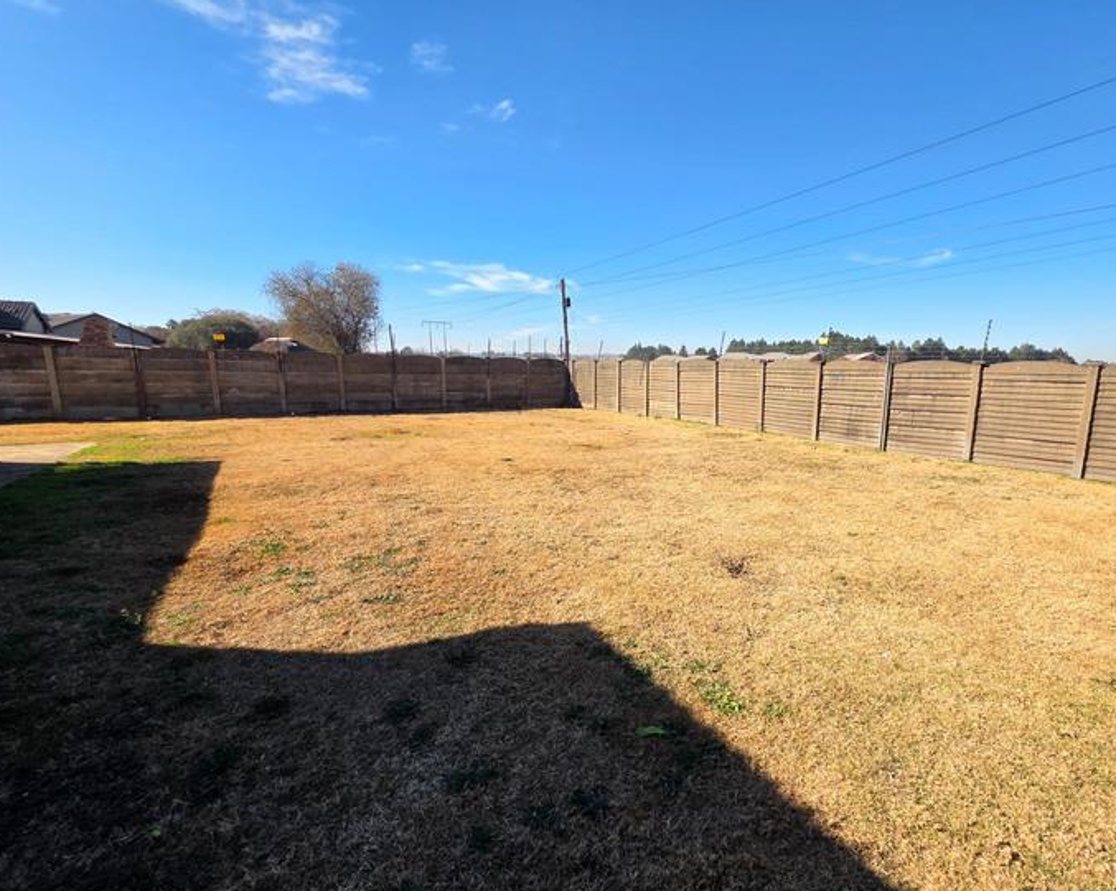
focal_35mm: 15
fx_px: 495
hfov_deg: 96.2
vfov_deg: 84.0
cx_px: 635
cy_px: 458
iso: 80
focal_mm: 2.2
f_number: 1.9
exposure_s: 1/2000
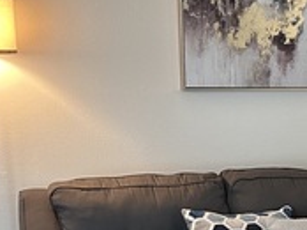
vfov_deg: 15.3
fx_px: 815
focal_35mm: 92
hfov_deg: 20.6
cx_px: 317
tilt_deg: -17.4
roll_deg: -1.2
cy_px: 290
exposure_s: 1/60
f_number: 1.78
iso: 320
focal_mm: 6.86
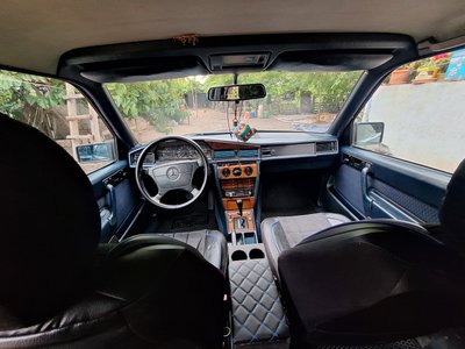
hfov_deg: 106.2
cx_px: 232
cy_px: 174
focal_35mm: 13
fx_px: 175
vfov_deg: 89.9
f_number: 2.2
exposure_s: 1/50
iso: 160
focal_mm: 1.74
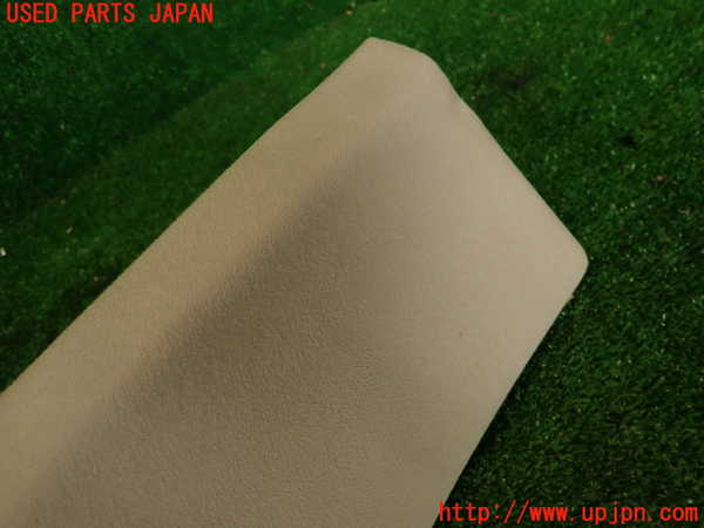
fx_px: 508
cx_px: 352
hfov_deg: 69.4
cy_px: 264
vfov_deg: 54.9
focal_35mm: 25
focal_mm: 4.5
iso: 100
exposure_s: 1/80
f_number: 2
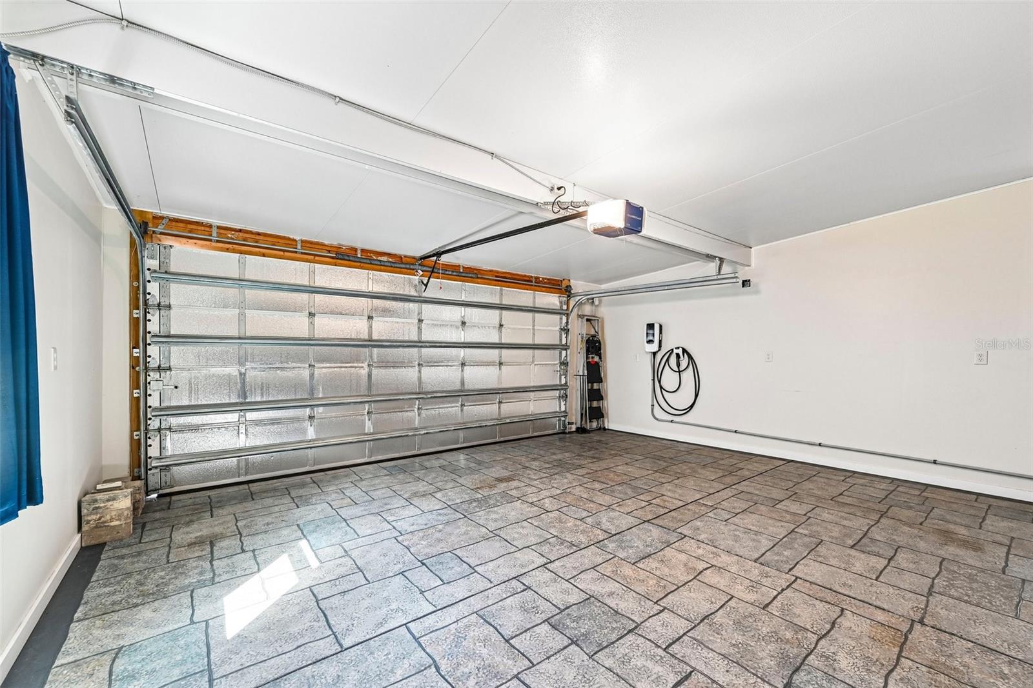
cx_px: 516
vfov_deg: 81.2
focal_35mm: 14
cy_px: 344
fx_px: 402
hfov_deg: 104.3
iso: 400
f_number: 8
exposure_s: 1/3.33
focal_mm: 14
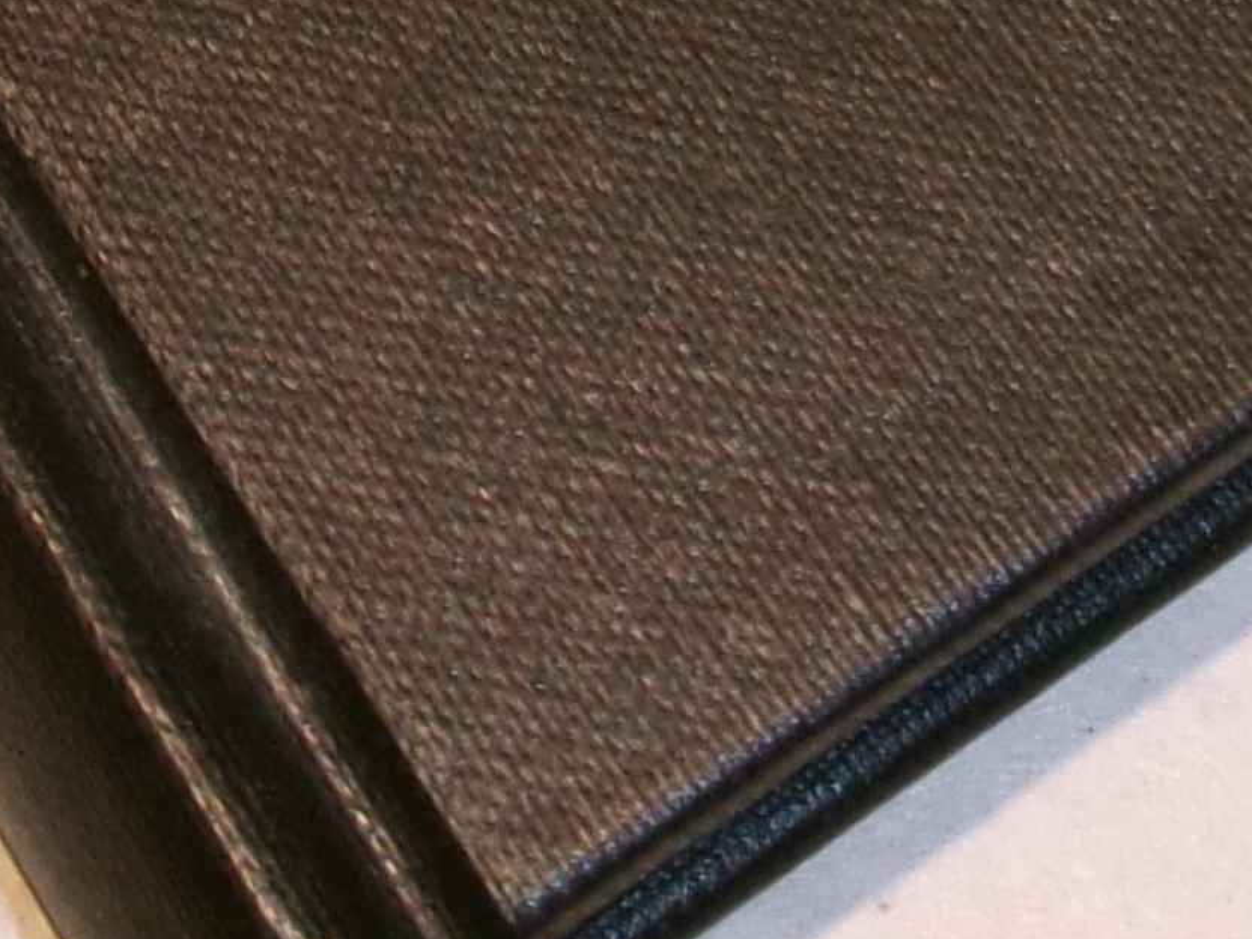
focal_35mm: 155
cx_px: 686
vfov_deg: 8.7
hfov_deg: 12.7
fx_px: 5606
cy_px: -1284
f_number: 3.9
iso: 100
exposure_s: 1/34
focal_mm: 5.1
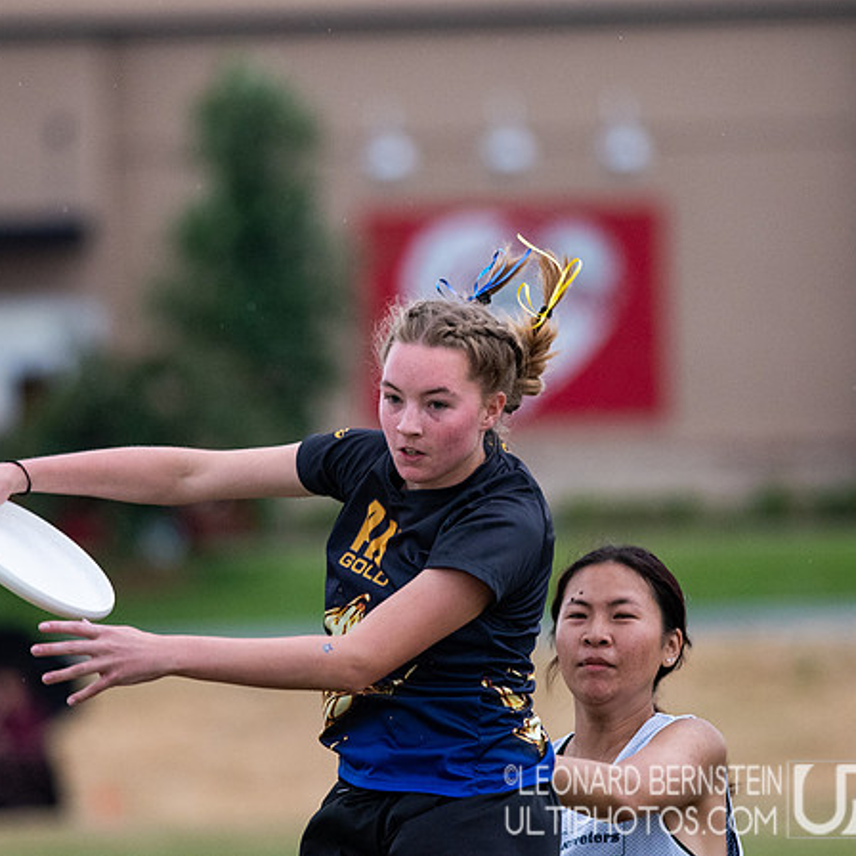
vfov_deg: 2.7
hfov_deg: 2.7
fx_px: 17989
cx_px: 453
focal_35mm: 643
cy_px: 379
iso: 1600
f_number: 4
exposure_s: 1/2500
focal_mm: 300
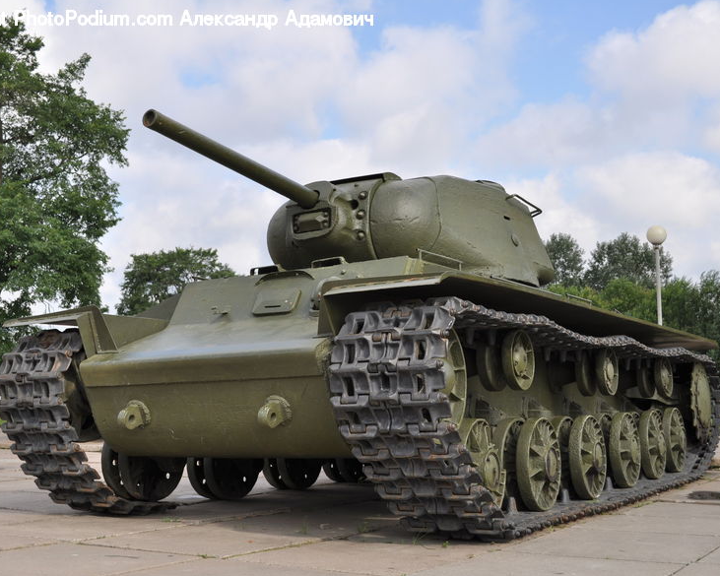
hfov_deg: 41.1
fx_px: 959
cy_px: 289
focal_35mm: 45
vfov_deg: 33.4
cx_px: 366
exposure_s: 1/640
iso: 200
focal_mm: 26
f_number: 5.6
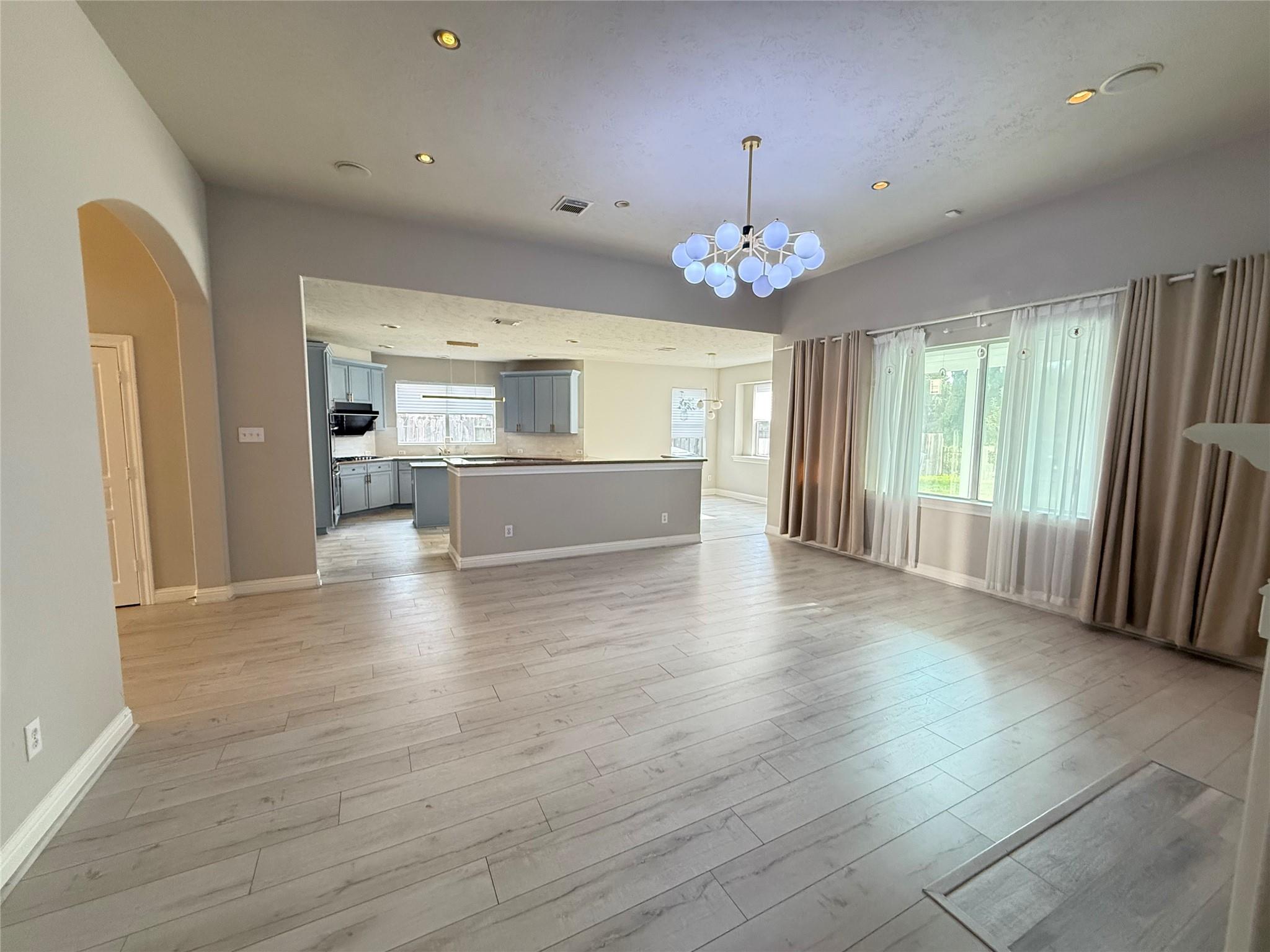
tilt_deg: -5.6
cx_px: 635
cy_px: 476
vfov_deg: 85.7
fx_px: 514
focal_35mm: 14
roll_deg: -0.5
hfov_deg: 102.1
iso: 400
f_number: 2.2
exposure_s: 1/120
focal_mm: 2.22
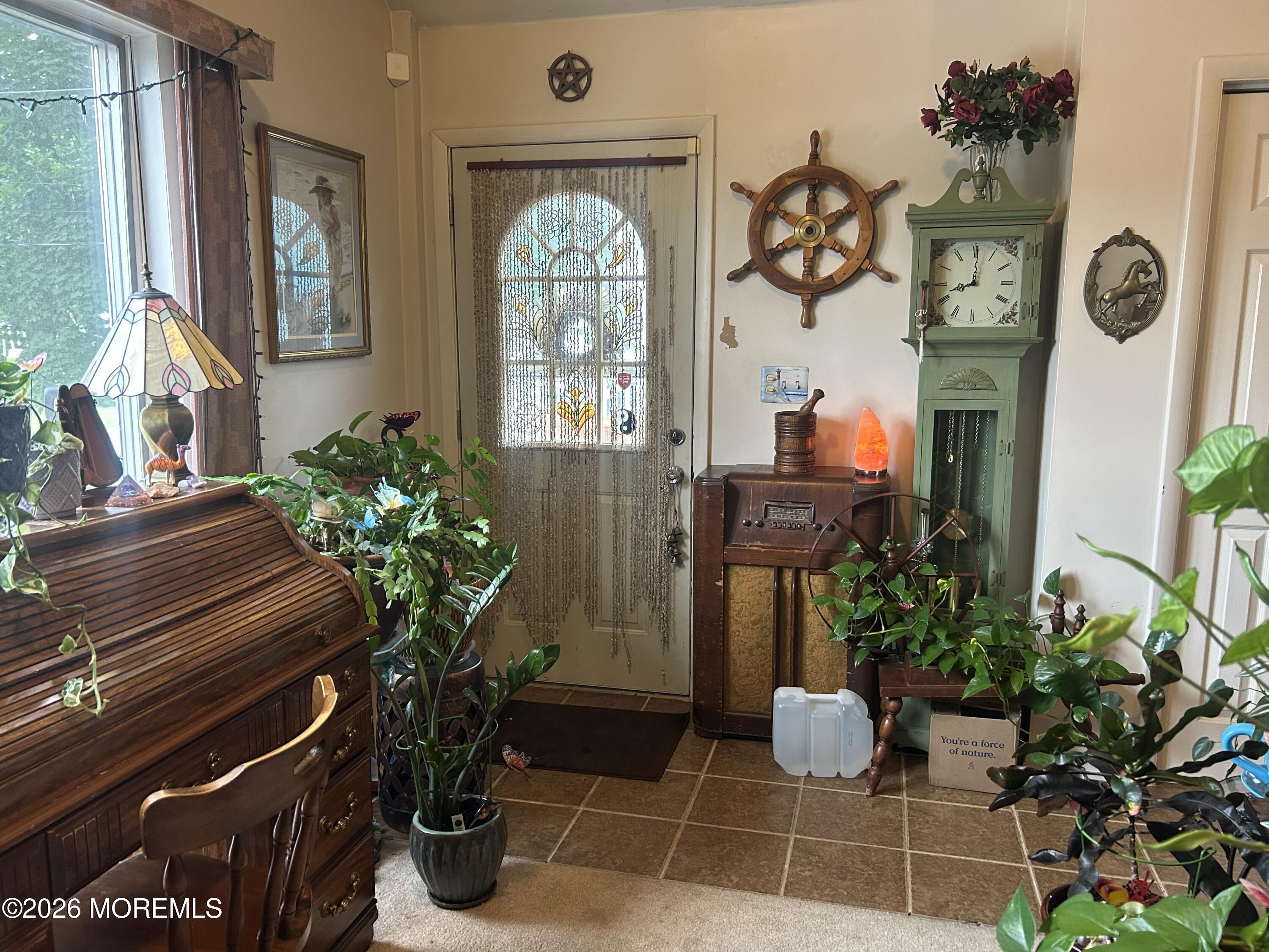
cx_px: 634
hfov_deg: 67.3
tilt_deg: -9.3
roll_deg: -0.6
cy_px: 476
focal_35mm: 26
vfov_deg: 53.1
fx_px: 953
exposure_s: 1/60
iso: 250
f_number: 1.5
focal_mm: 5.7
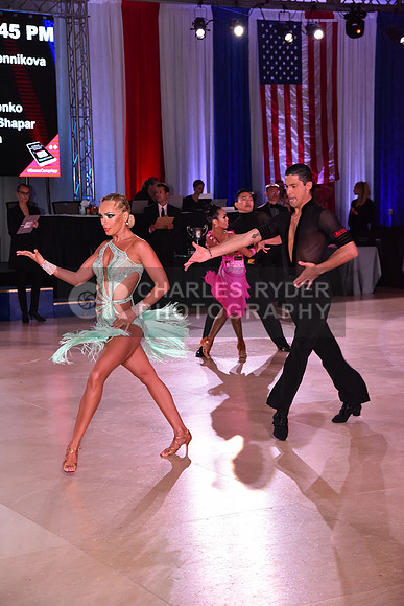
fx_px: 1178
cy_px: 303
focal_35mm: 70
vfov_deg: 28.8
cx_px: 202
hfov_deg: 19.5
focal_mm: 70
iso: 2500
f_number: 8
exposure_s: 1/320
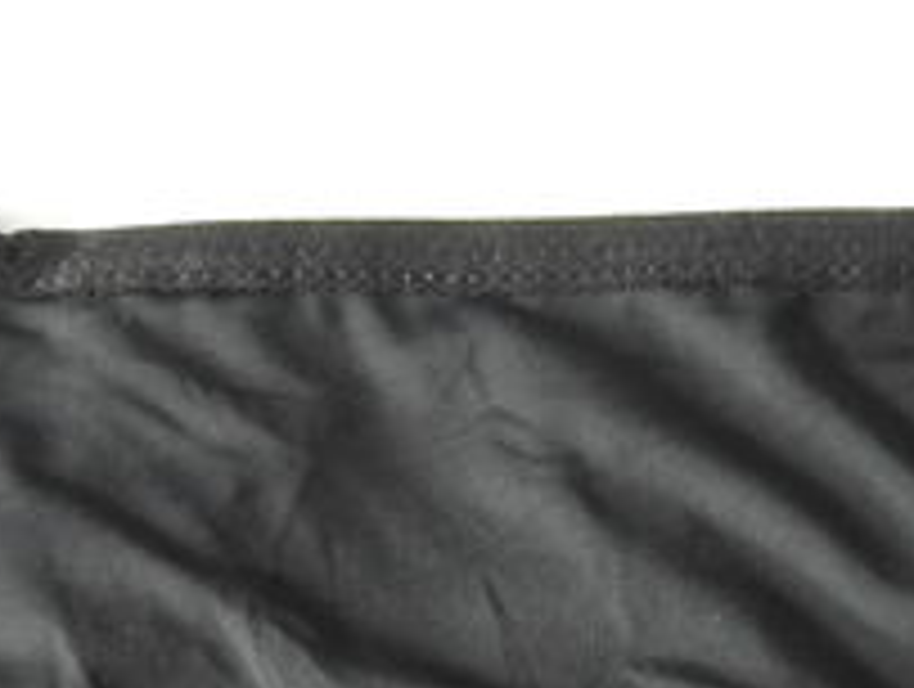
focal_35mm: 118
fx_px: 3121
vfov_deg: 11.2
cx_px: 522
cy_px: 1443
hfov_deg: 16.7
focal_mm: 4.3
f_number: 3.3
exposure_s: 1/30
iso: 400
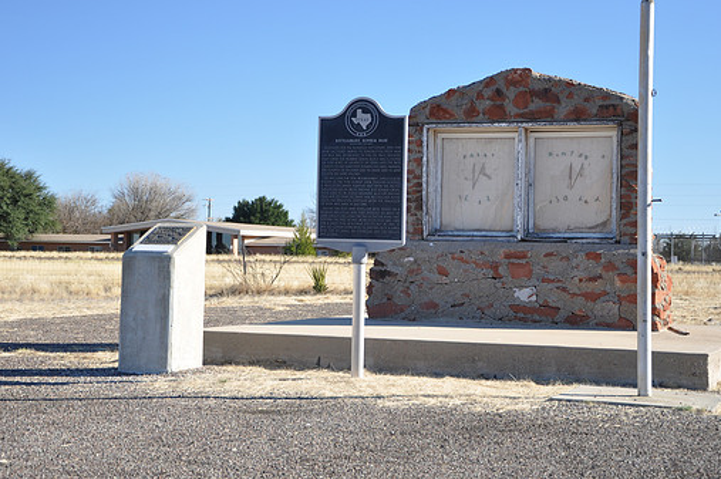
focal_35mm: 72
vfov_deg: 18.9
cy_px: 207
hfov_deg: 28.1
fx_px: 1441
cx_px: 356
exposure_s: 1/125
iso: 200
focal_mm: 42
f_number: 5.6
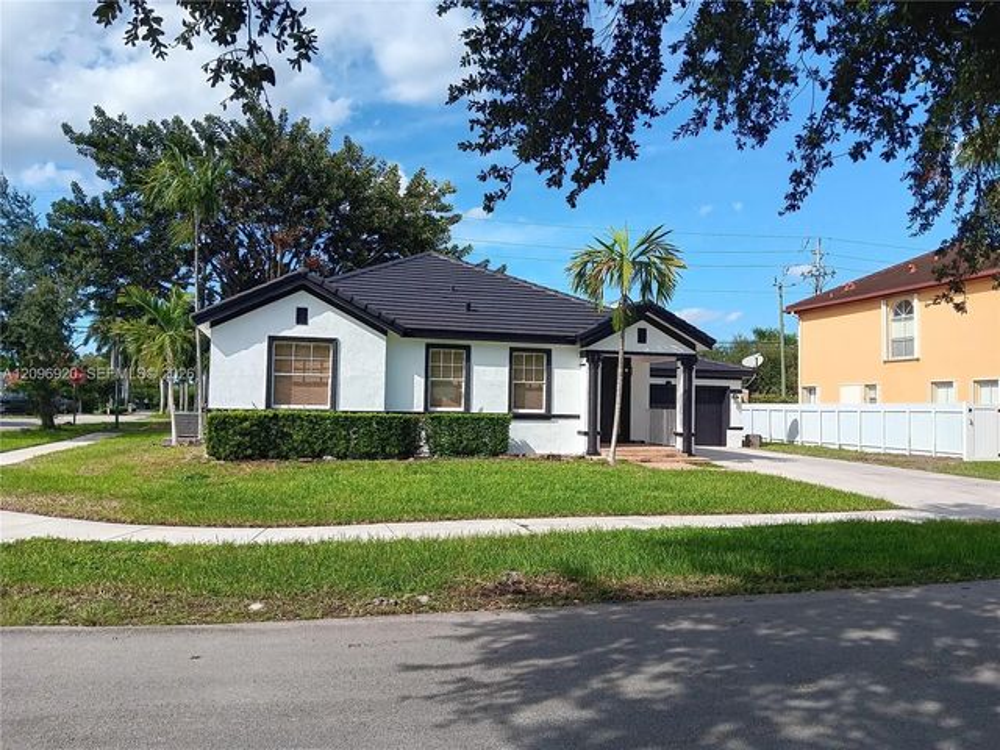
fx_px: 751
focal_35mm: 26
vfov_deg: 53.1
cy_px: 375
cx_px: 500
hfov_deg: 67.3
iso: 20
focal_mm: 3.98
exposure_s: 1/1000
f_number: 1.8
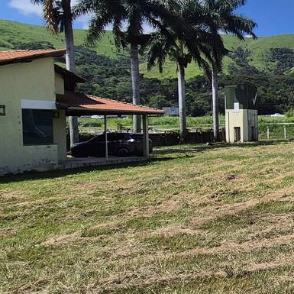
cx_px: 441
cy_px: 131
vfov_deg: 39.1
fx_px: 413
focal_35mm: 43
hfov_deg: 27.3
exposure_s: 1/3312
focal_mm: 2.2
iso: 50
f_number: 2.2
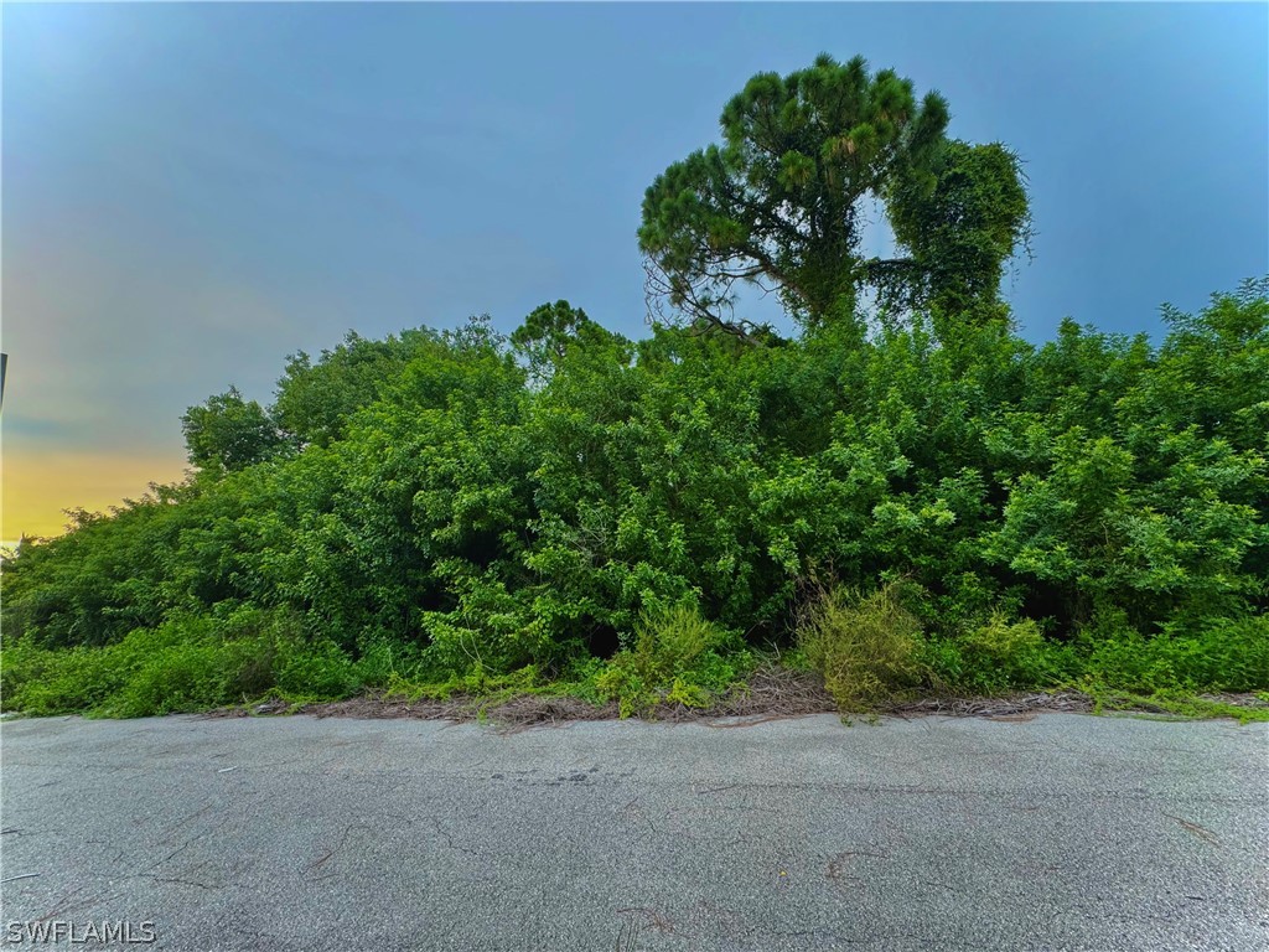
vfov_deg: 85.7
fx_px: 513
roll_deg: +3.7
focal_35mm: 14
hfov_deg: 102.1
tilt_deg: +10.6
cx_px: 634
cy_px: 476
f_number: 2.2
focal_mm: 2.22
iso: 100
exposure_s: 1/99
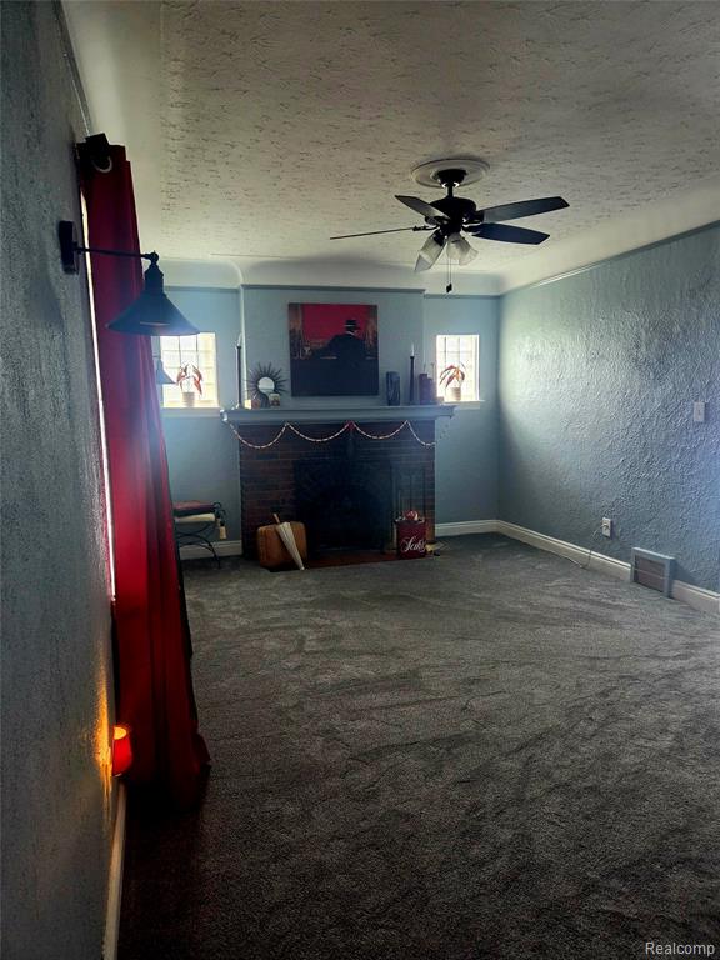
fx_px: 638
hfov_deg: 58.9
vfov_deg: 73.9
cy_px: 480
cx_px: 360
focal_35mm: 23
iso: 1000
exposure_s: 1/120
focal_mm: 5.4
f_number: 1.8
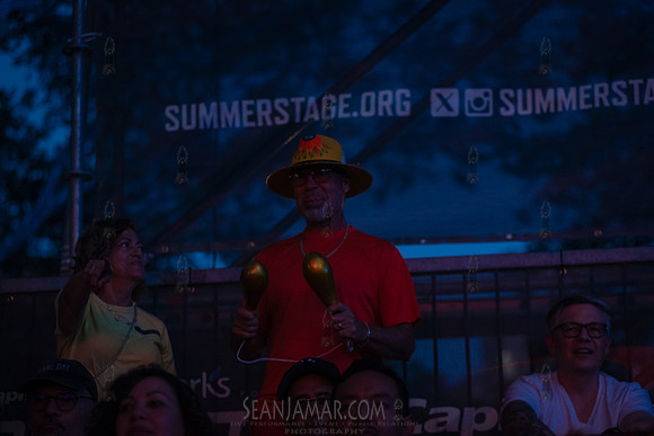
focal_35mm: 105
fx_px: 1908
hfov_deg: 19.5
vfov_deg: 13.0
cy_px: 218
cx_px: 327
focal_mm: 105
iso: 4000
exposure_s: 1/100
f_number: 2.8
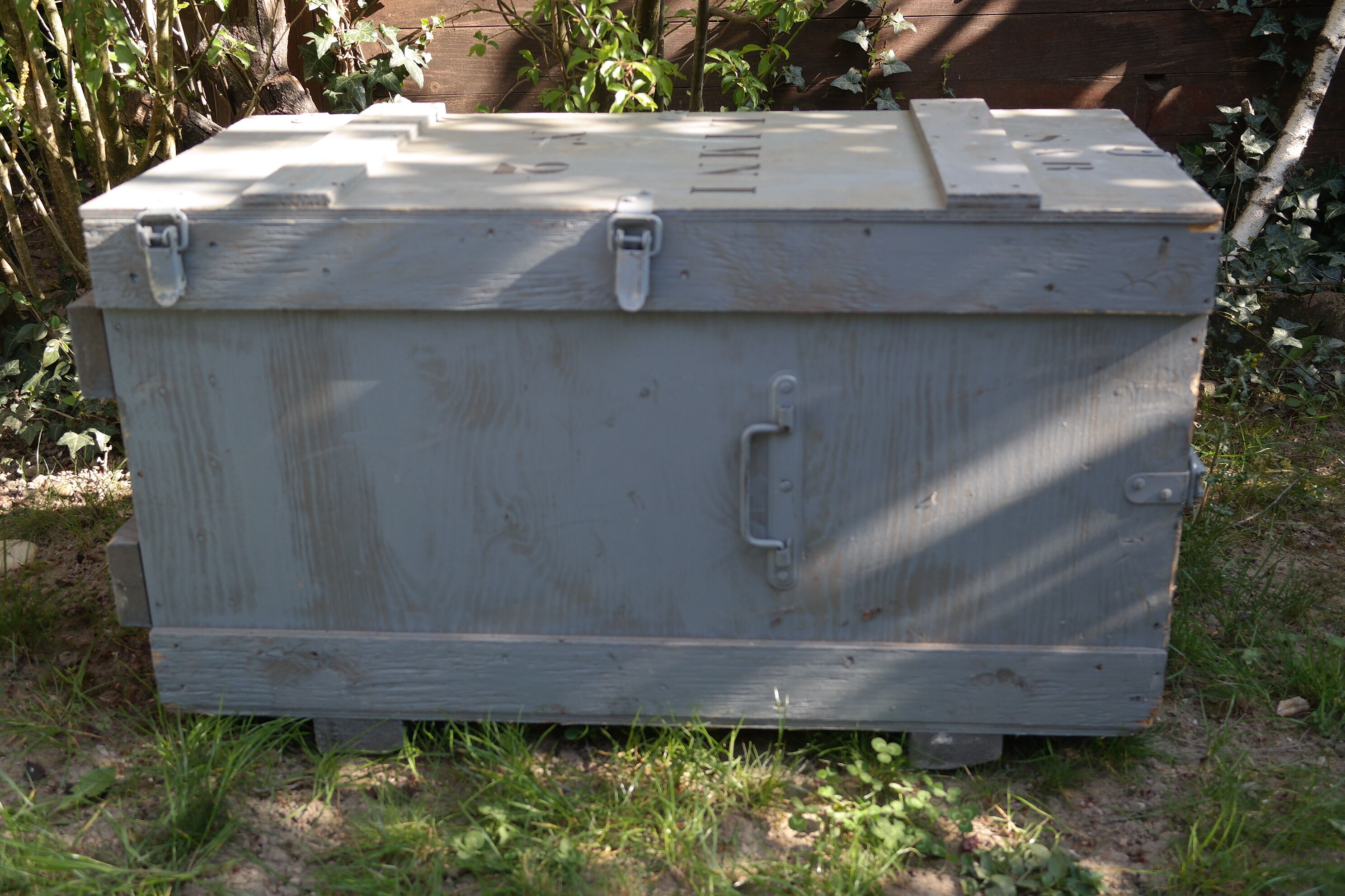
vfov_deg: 31.2
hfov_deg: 45.4
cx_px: 672
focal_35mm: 43
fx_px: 1606
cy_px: 448
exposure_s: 1/100
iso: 100
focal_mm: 28
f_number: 4
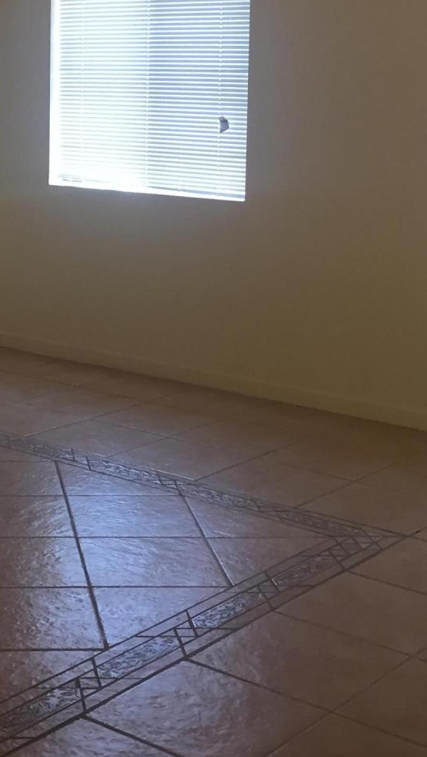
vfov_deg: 31.2
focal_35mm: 66
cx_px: 20
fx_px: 1327
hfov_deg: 17.9
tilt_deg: -3.2
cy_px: 172
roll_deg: -0.3
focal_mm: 4.15
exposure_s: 1/30
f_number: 2.2
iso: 64
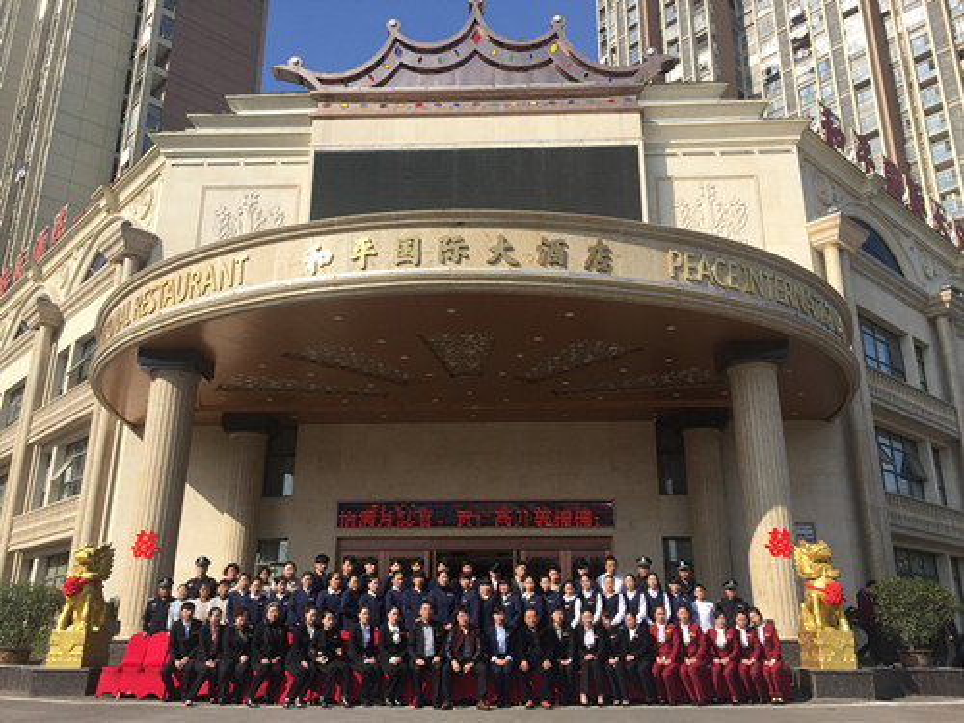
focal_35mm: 29
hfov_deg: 61.7
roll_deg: -1.0
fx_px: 808
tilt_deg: +18.9
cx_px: 482
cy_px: 362
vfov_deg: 48.2
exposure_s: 1/1412
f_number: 2.2
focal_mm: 4.15
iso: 32
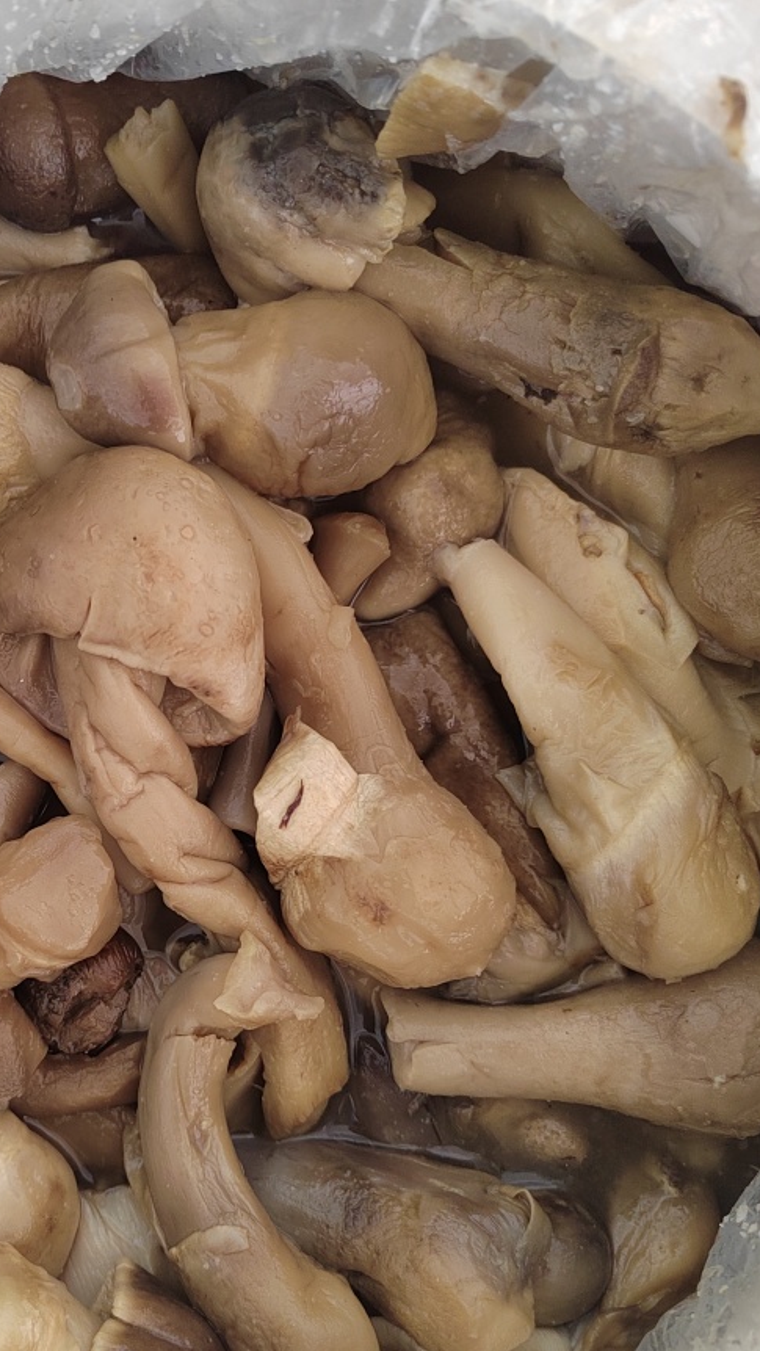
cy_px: 758
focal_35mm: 31
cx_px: 150
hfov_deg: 36.5
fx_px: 1110
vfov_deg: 62.4
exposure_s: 1/50
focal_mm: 5.52
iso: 1622
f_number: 1.9
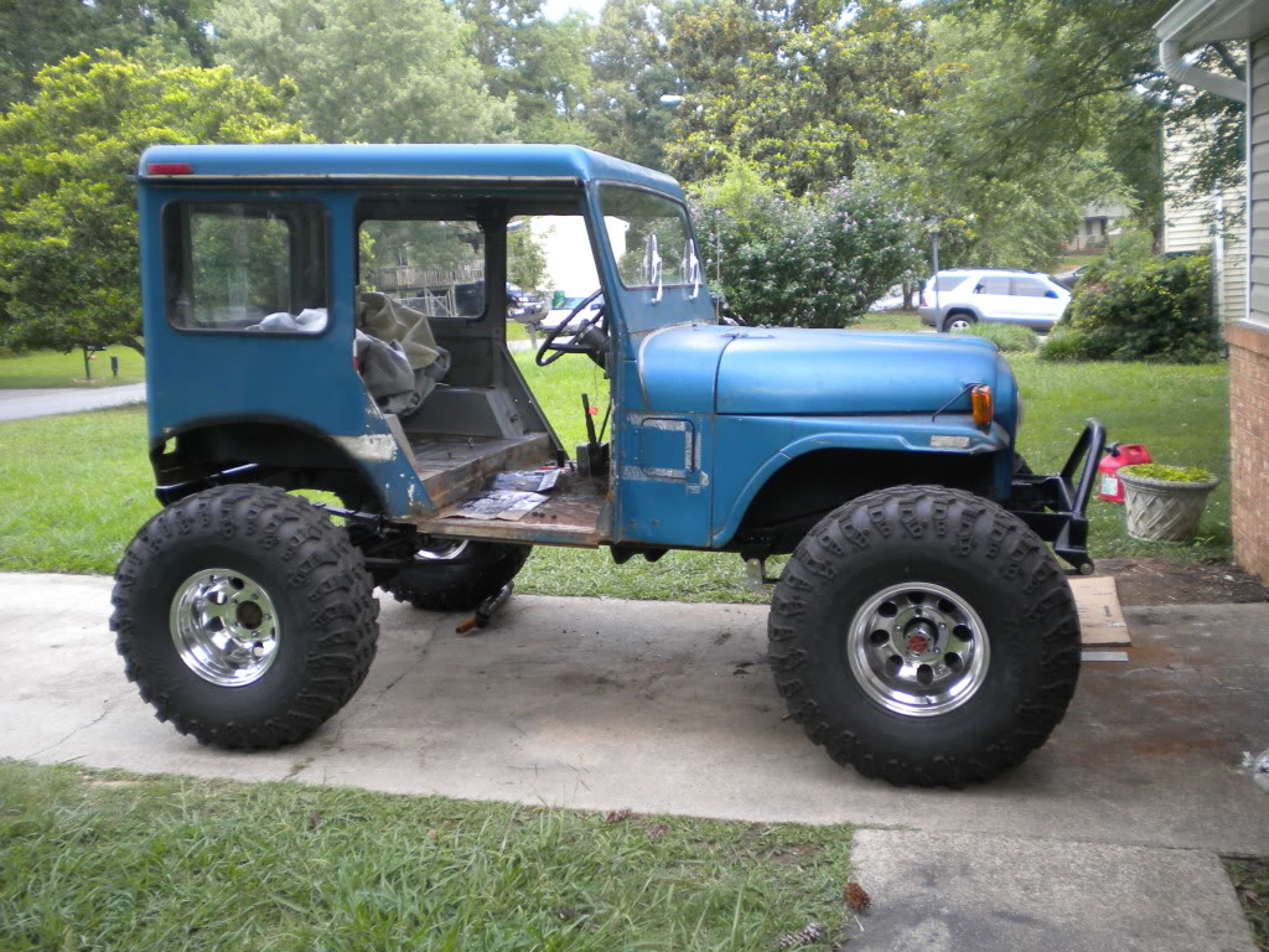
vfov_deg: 40.7
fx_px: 1283
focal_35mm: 35
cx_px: 634
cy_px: 476
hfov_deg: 52.6
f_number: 3.1
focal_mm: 6.3
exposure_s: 1/56
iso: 99
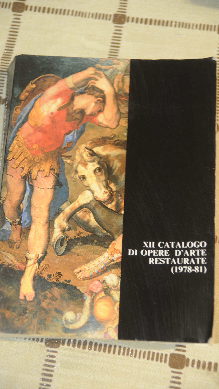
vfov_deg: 33.3
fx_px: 650
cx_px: 107
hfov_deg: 19.1
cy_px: 194
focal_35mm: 63
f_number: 2.8
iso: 200
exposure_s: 1/5
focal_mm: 40
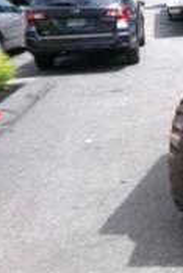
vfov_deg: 34.4
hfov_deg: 19.7
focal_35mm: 57
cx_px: 297
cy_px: 75
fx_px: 434
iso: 100
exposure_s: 1/80
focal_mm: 4.3
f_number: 11.07
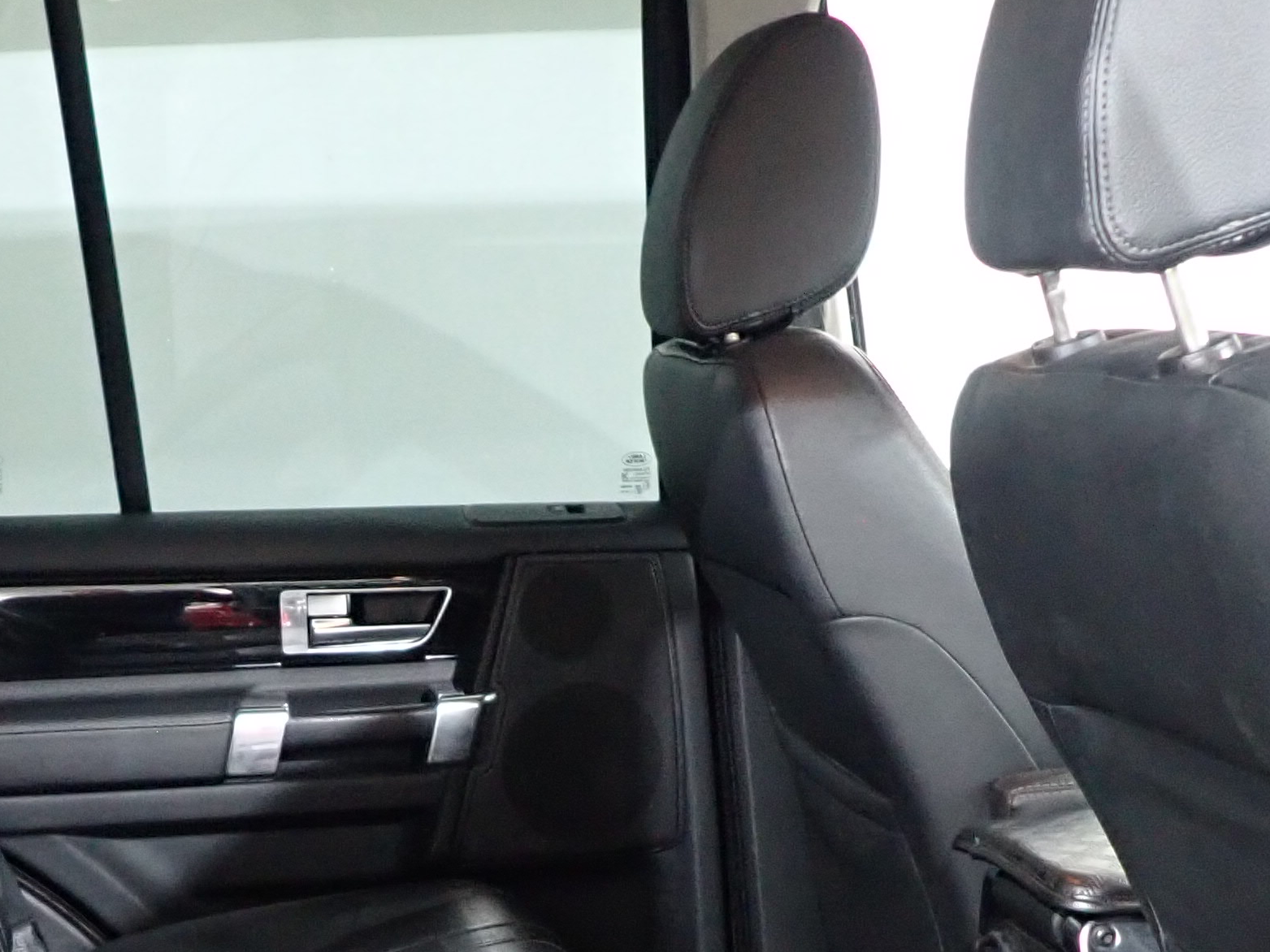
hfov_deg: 29.8
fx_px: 2348
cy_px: 885
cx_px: 322
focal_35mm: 64
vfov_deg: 22.3
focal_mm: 4.5
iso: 800
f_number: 2
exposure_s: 1/25
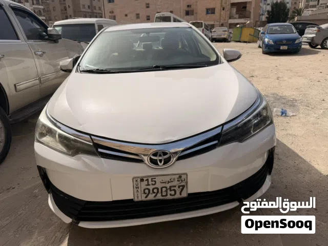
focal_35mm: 24
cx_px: 164
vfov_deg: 56.8
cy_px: 123
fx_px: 227
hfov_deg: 71.6
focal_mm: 6.76
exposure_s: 1/10309
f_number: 1.78
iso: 100
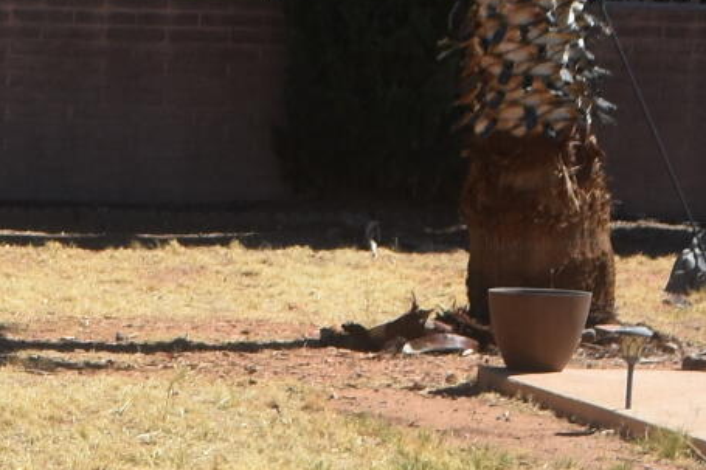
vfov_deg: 7.6
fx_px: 3489
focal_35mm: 178
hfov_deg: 10.7
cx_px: -653
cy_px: 696
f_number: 8
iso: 160
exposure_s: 1/500
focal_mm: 18
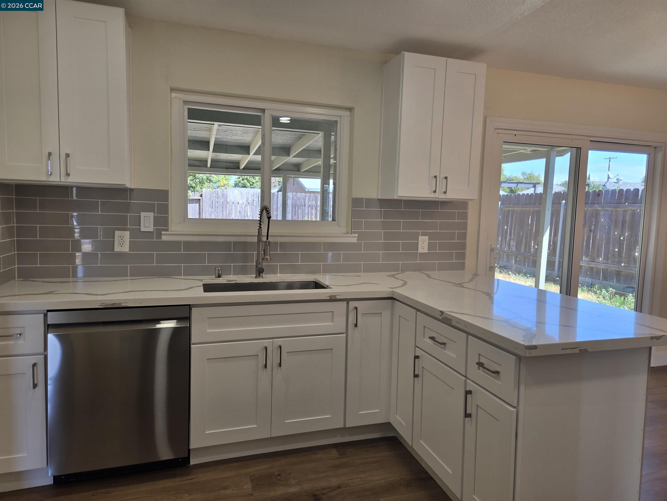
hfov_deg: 73.9
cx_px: 334
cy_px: 250
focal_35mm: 23
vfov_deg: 58.9
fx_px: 443
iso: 25
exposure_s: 1/129
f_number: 1.8
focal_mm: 5.4
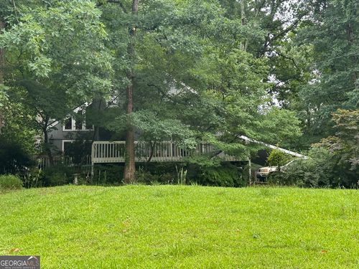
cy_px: 134
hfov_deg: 39.7
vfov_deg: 30.3
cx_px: 180
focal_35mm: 48
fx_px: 498
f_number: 1.78
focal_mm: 6.86
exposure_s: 1/287
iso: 64
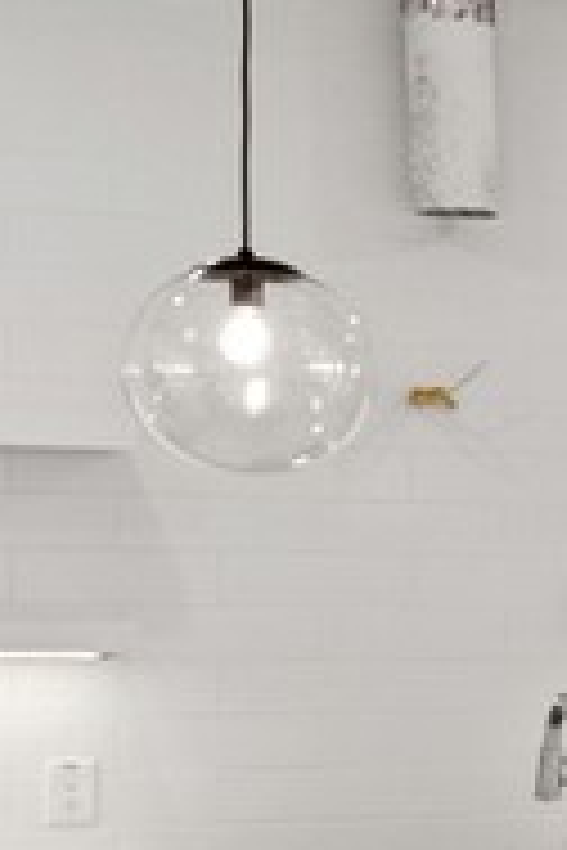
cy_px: 686
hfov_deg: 6.7
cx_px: 2538
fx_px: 3378
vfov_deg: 14.3
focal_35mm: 143
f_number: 8
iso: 100
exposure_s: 1/80
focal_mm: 15
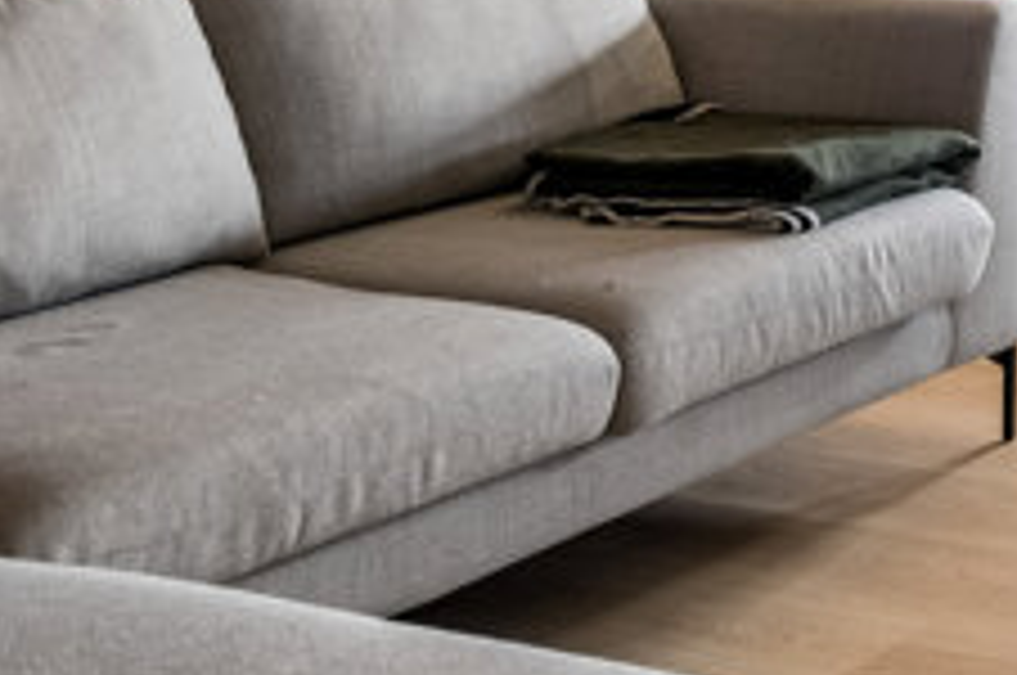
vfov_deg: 16.4
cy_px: -236
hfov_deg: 21.1
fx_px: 2200
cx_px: 1611
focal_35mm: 78
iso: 800
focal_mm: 22
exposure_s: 1/60
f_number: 7.1
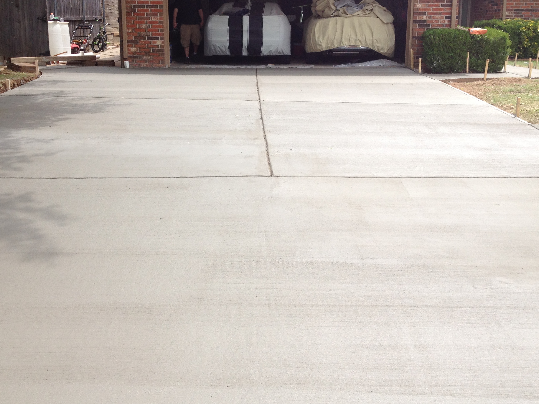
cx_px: 251
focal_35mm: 46
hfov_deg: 41.2
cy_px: 159
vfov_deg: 31.4
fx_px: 716
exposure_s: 1/1255
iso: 64
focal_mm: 4.28
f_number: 2.4
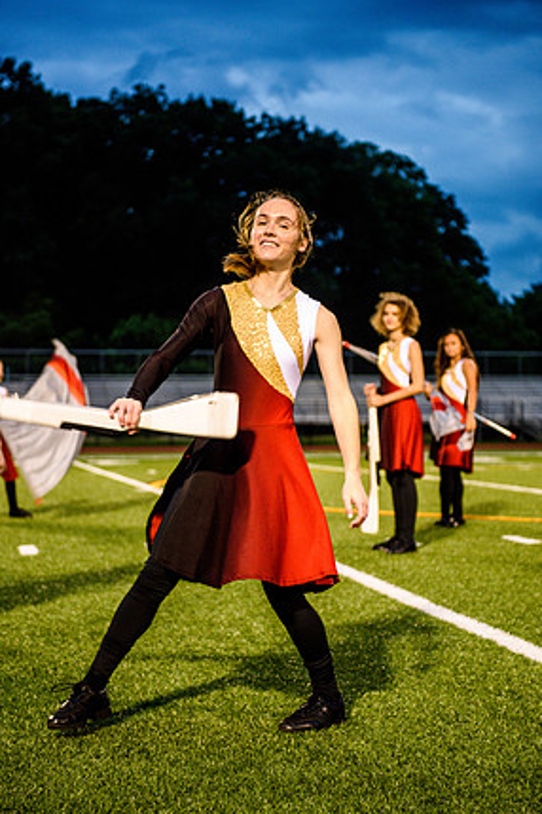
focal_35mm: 65
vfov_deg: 31.0
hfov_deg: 20.9
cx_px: 271
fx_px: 1468
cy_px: 421
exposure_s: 1/250
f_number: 3.2
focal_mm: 62
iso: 1600
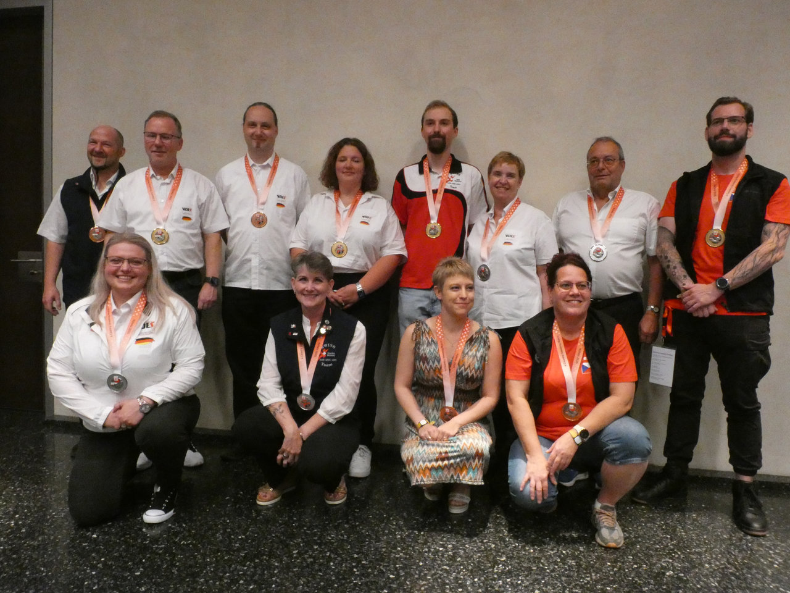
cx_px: 395
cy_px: 296
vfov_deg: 51.4
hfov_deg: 65.3
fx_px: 616
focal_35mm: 27
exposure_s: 1/40
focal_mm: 4.8
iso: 1600
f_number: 5.6
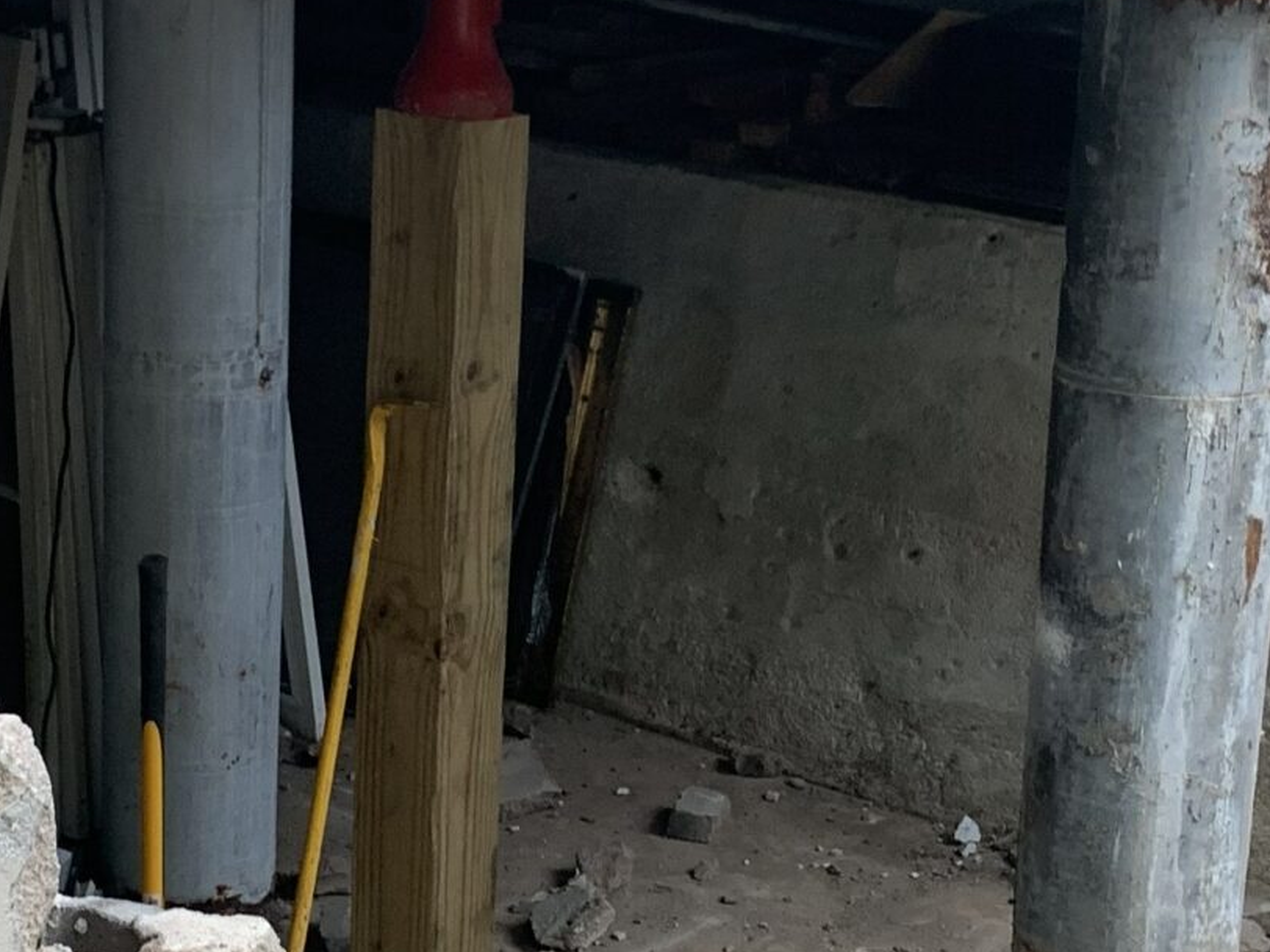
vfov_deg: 18.0
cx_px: 507
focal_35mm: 82
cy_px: 608
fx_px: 3008
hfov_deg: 23.8
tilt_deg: -15.5
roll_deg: -3.2
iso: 100
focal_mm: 4.25
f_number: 1.8
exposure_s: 1/92
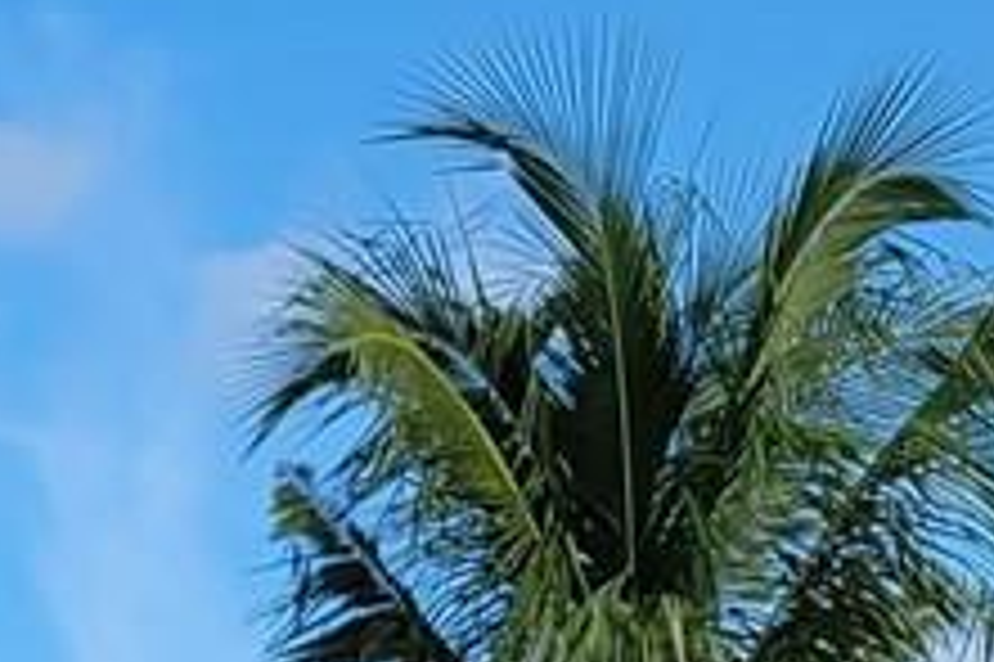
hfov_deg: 9.5
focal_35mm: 196
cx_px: -1259
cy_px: 1671
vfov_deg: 6.6
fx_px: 5408
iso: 40
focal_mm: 5.4
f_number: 1.8
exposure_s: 1/1663
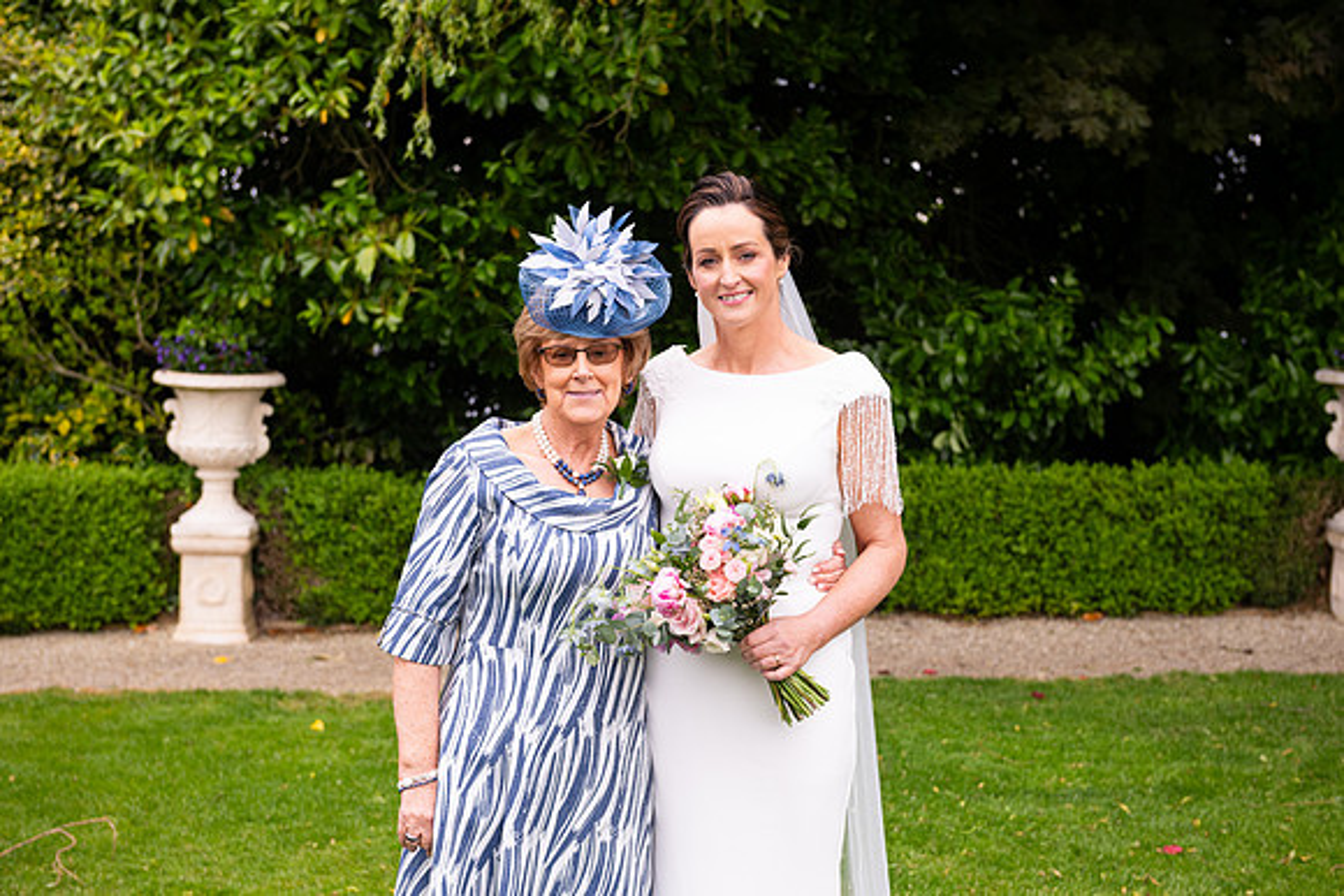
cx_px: 672
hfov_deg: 33.4
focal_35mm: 60
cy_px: 448
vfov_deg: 22.6
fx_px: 2240
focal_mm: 60
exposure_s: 1/200
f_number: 5
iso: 200
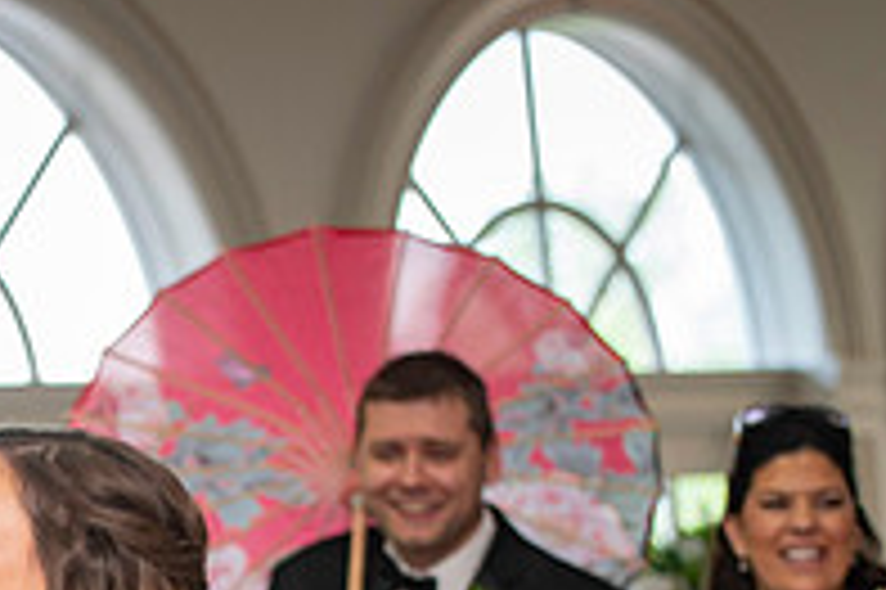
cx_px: -85
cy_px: 797
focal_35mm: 230
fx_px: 5656
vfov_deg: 5.9
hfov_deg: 8.9
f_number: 2.8
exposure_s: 1/125
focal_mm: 78
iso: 800
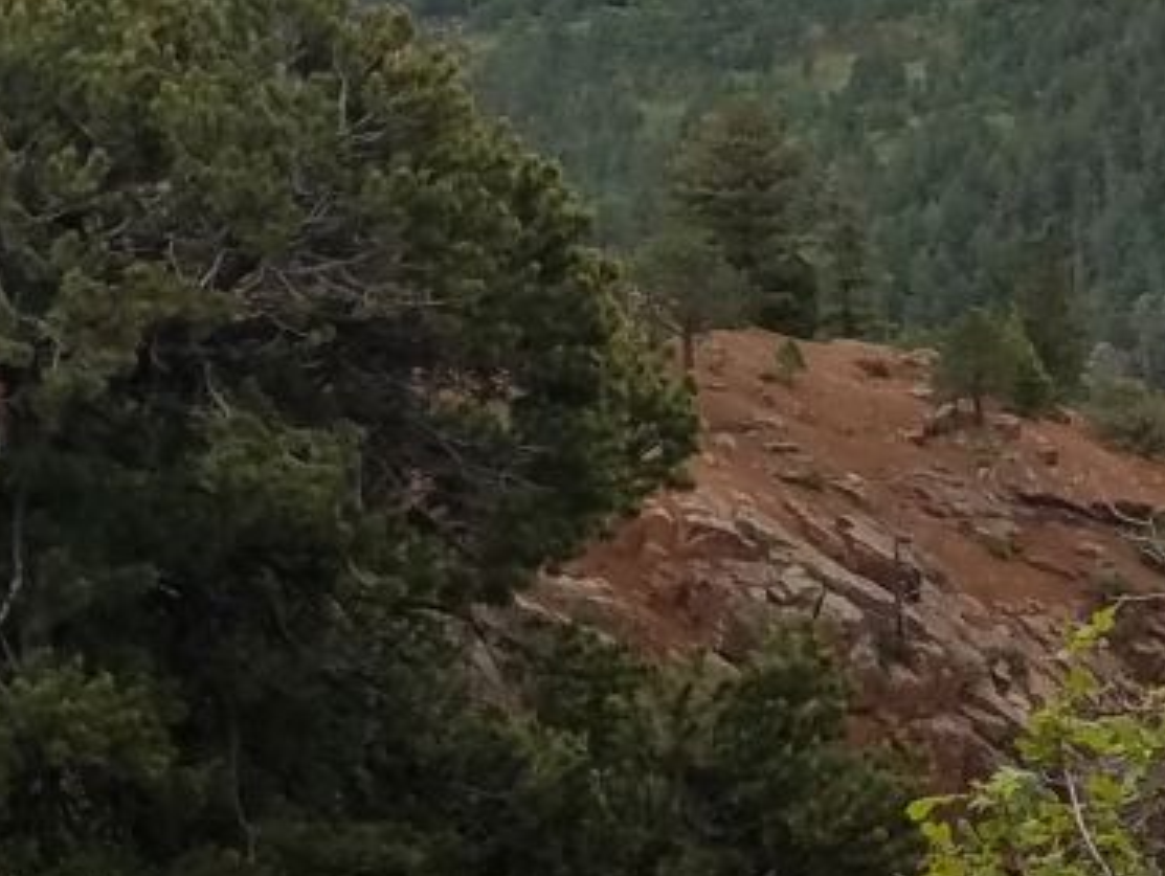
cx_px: 323
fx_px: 2358
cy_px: -88
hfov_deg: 27.5
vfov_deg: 20.1
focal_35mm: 70
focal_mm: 4.2
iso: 50
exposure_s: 1/908
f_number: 1.7
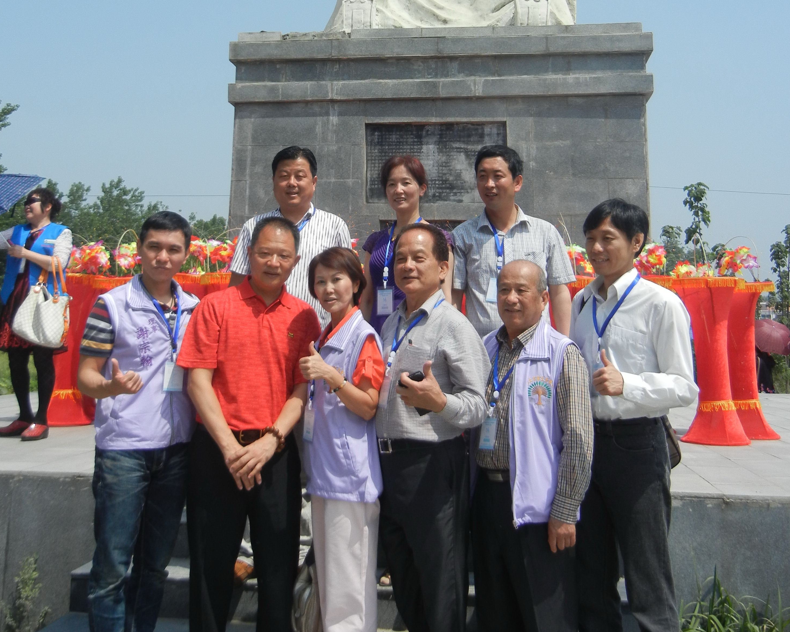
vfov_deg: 36.5
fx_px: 935
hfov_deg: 45.8
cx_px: 390
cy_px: 163
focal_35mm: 40
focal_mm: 5.4
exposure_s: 1/478
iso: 160
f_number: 7
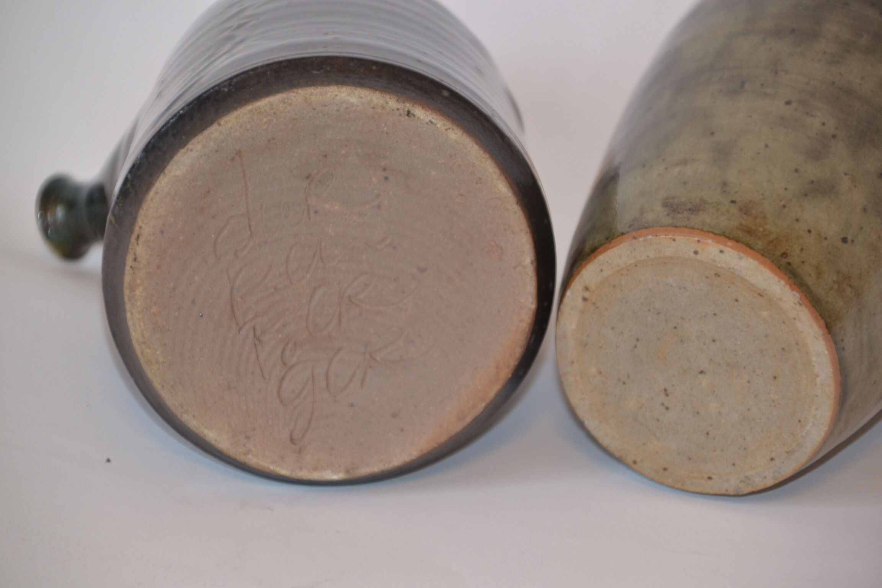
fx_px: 6247
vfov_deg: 5.4
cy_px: 294
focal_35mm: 255
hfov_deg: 8.1
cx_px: 441
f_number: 6
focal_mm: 170
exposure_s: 1/30
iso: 800
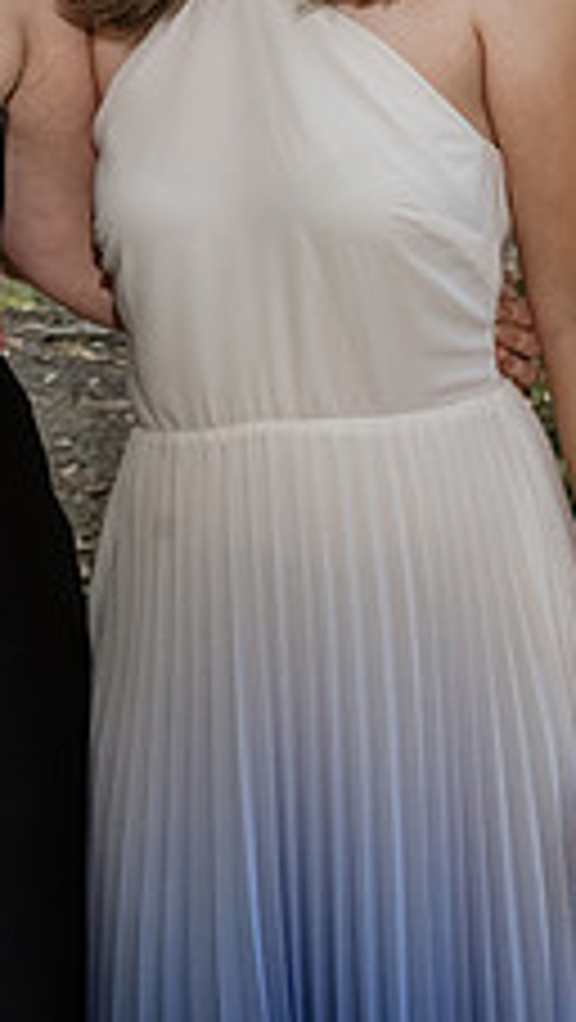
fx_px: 2033
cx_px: -122
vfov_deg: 27.5
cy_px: 178
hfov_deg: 15.5
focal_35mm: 75
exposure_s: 1/320
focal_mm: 28
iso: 1600
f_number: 4
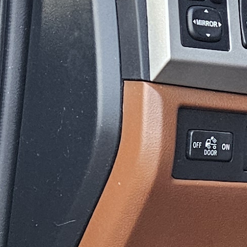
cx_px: 397
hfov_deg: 10.1
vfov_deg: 10.4
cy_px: 243
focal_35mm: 167
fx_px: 1348
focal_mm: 5.4
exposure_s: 1/120
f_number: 1.8
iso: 250
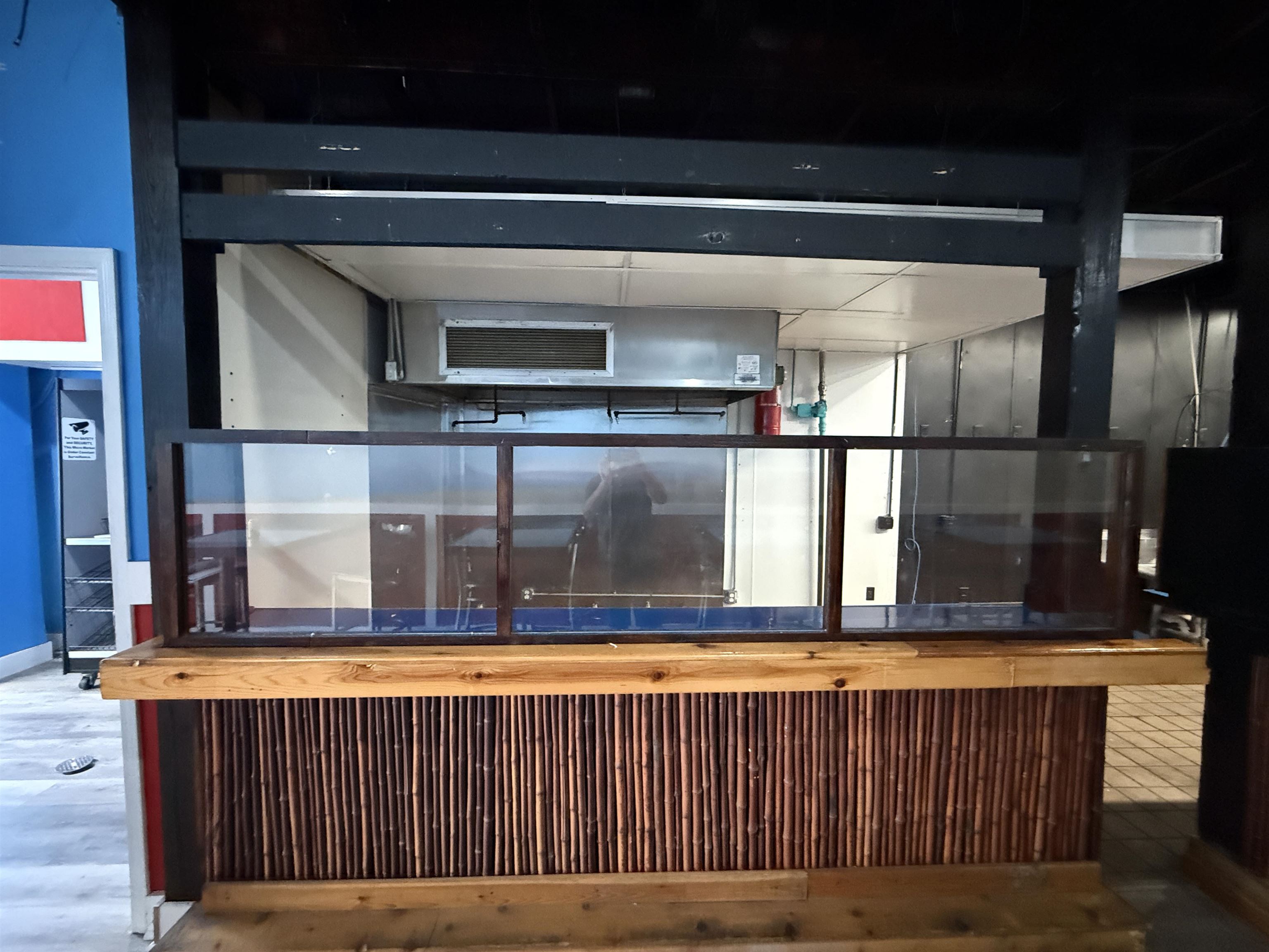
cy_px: 476
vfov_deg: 85.7
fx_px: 513
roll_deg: -1.5
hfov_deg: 102.1
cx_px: 634
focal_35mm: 14
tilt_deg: -2.8
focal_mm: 2.22
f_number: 2.2
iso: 1600
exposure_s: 1/40
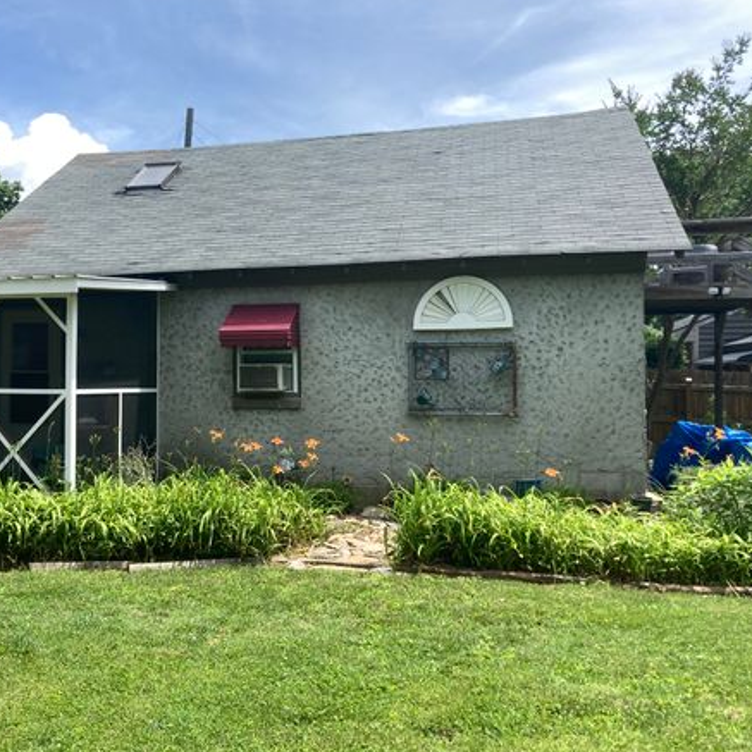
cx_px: 246
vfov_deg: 48.4
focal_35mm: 34
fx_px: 836
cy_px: 372
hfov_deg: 47.6
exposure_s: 1/1350
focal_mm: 3.99
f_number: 1.8
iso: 20
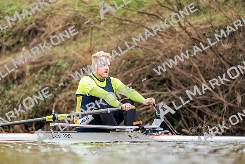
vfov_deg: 3.0
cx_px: 122
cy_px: 82
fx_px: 3104
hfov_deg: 4.5
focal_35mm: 456
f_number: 6.3
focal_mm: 456
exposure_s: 1/1600
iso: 5000
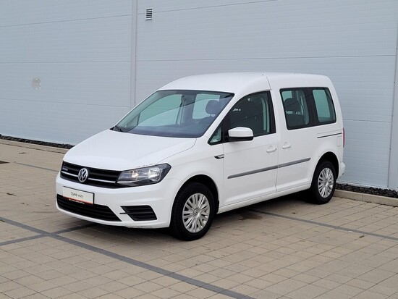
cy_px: 150
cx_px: 199
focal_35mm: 26
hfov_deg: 67.3
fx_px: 299
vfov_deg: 53.1
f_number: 1.8
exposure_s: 1/1610
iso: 40
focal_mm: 5.4
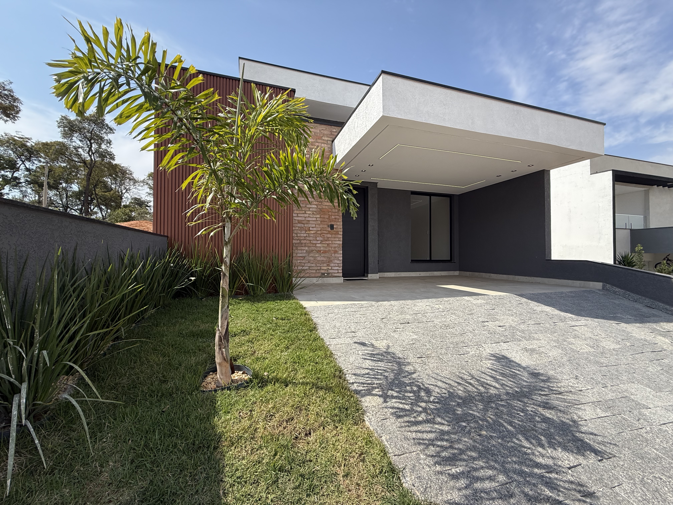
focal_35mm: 14
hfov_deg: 102.1
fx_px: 272
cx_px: 336
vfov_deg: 85.7
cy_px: 252
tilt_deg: +0.5
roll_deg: +0.4
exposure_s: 1/1235
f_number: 2.2
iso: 64
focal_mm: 2.22
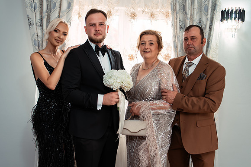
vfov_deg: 36.1
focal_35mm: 37
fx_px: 257
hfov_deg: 52.1
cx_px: 120
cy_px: 88
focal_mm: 35
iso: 500
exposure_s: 1/250
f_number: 2.8
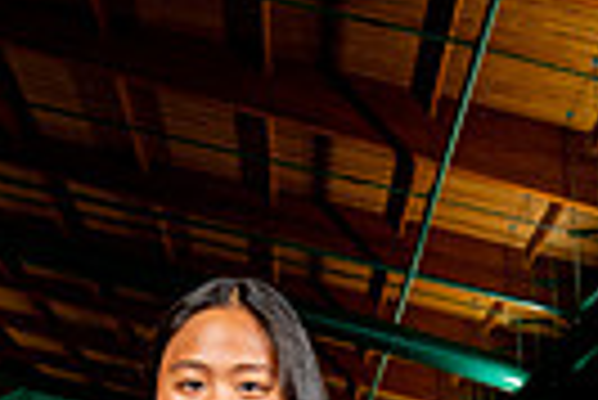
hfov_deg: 25.0
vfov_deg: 13.1
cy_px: 930
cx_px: 234
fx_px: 1347
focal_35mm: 81
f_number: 7.1
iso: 500
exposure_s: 1/125
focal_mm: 24
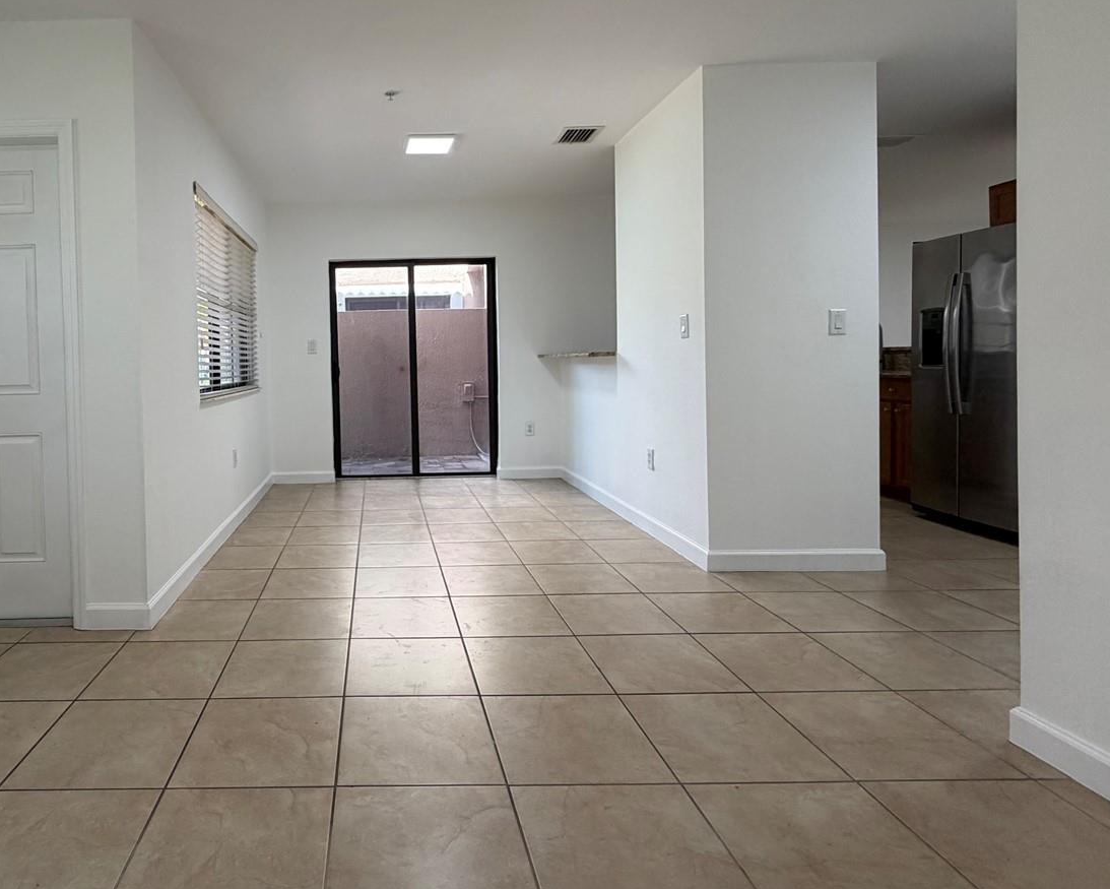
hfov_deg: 77.8
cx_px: 371
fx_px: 657
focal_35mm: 20
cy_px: 371
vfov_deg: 67.7
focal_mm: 2.22
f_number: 2.2
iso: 160
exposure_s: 1/121
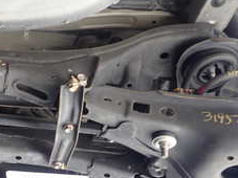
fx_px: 454
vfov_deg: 22.1
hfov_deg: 26.9
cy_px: 131
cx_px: -26
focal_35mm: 66
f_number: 2
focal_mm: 4.5
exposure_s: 1/80
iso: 100
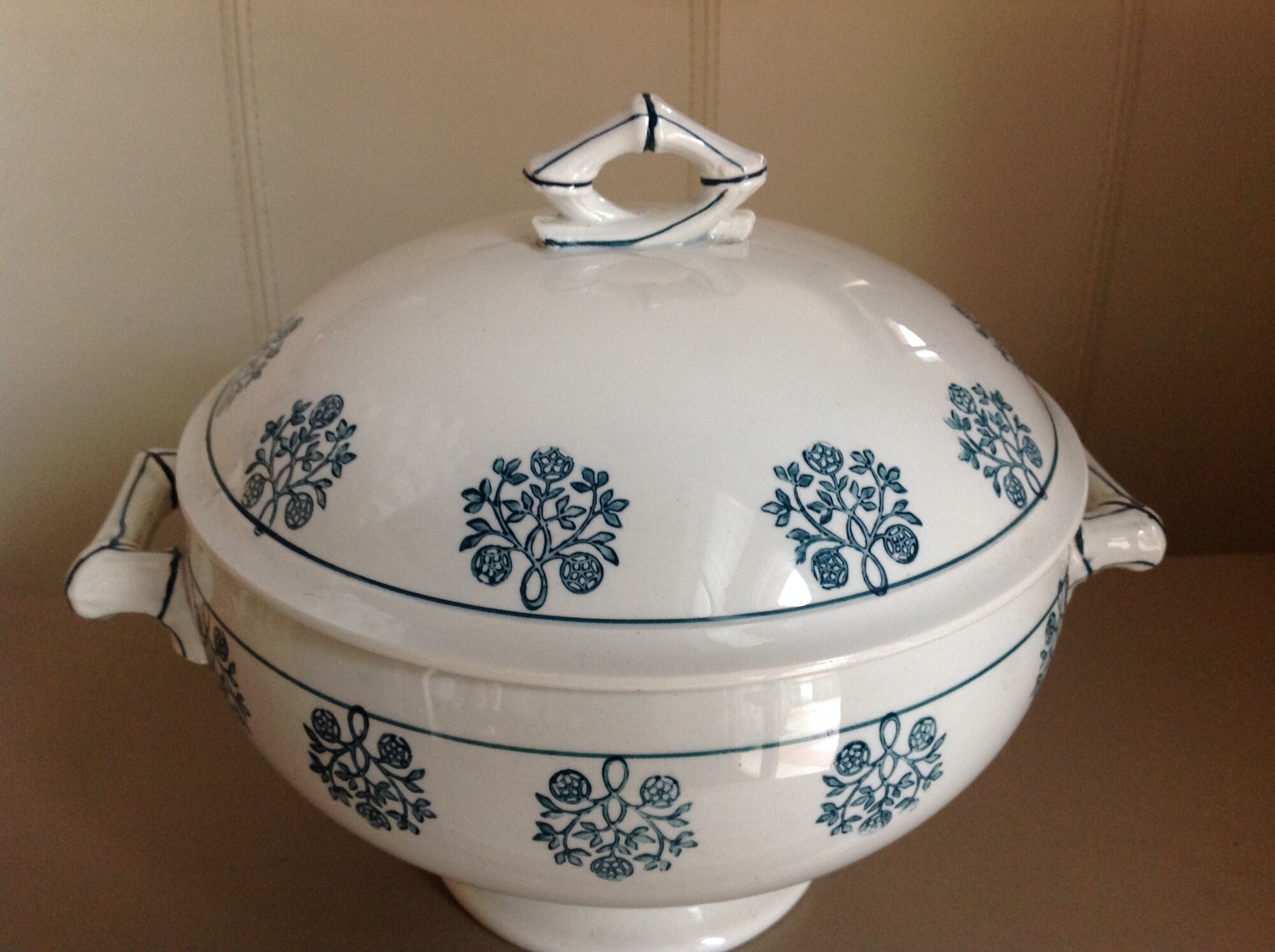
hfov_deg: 52.7
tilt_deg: -28.5
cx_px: 638
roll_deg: -0.4
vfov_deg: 40.6
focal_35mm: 35
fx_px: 1287
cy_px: 476
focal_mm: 4.28
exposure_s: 1/15
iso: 125
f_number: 2.4
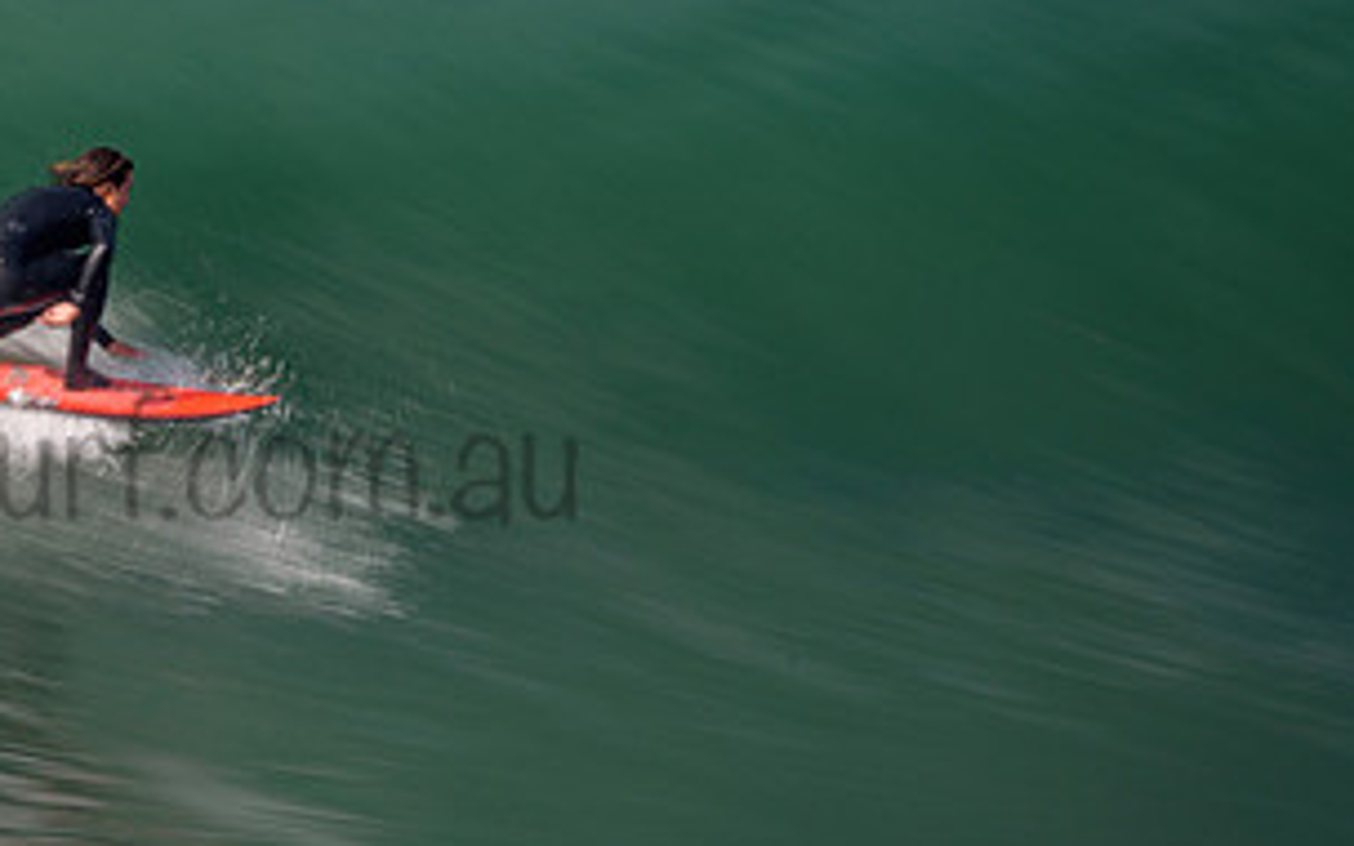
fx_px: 47418
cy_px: 416
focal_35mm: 1285
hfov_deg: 1.6
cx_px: 107
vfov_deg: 1.0
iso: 100
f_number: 18
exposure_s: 1/20
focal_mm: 440
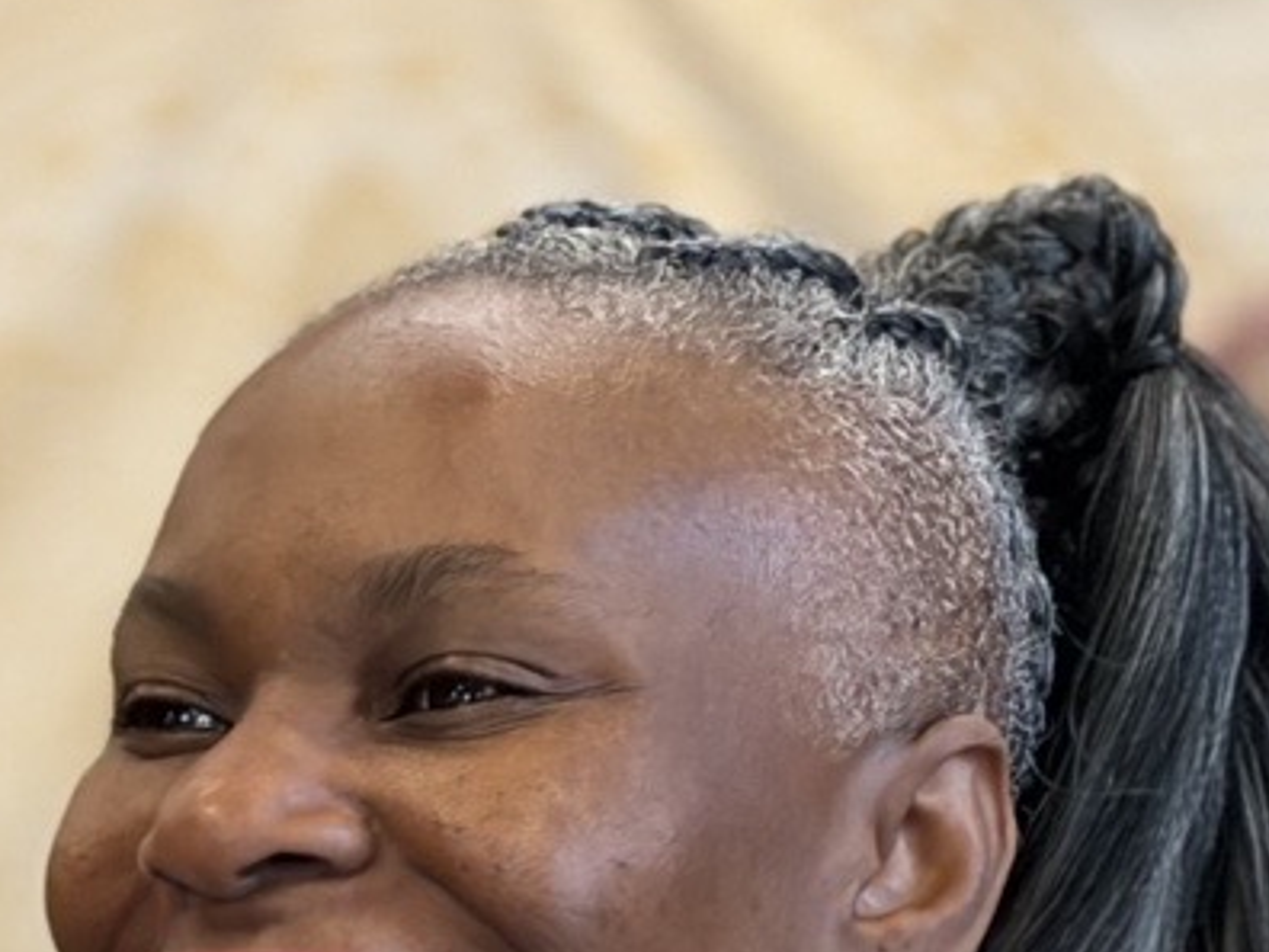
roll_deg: +0.3
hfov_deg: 9.4
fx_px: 7698
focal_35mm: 210
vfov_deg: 6.9
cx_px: 349
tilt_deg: -4.7
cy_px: 1567
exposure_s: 1/55
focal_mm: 5.96
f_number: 1.6
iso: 160
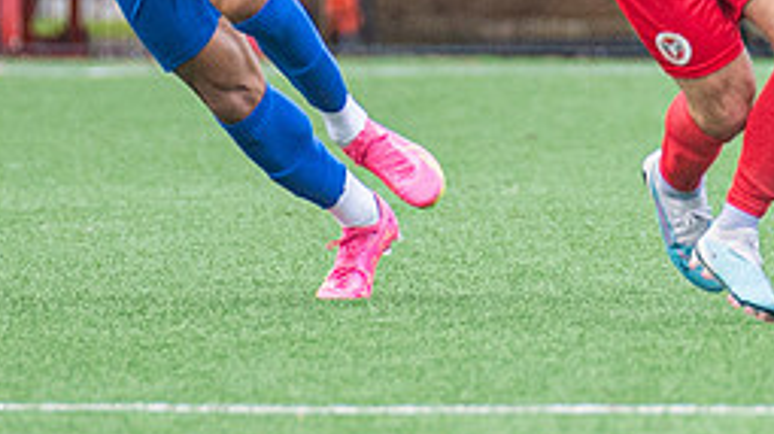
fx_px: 34721
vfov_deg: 0.7
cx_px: 1183
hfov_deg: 1.3
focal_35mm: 1693
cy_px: -268
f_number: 4
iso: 1600
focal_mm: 300
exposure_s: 1/1000
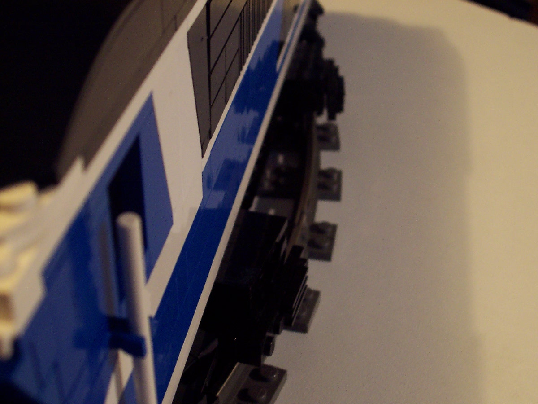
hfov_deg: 33.8
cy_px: 202
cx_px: 269
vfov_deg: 25.7
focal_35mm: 57
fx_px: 886
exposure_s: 1/8
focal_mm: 8.6
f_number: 3.4
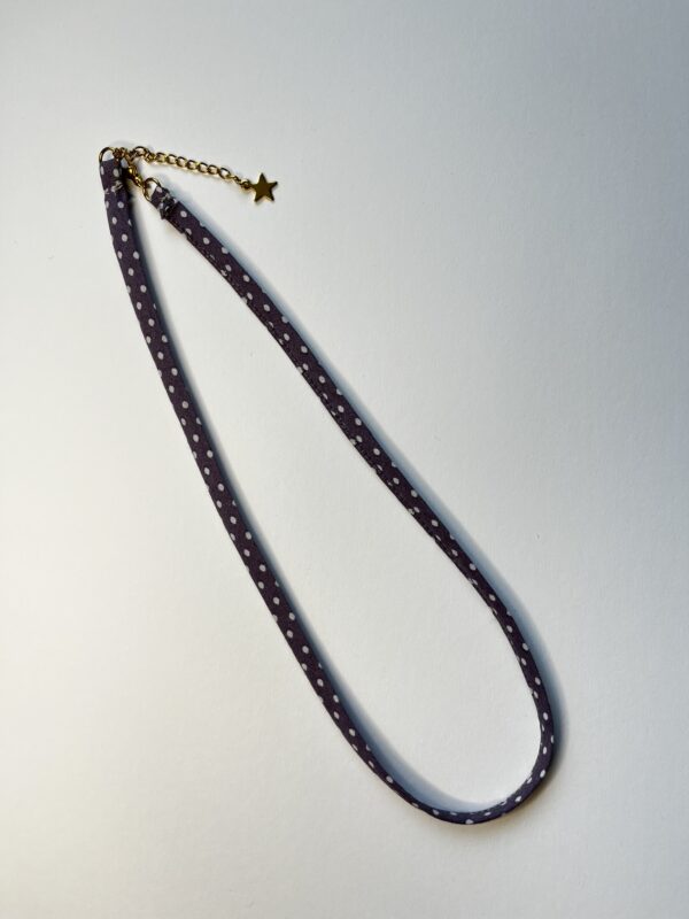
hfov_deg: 53.1
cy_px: 460
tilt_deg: -86.6
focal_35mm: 26
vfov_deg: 67.3
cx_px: 344
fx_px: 690
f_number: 1.6
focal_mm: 5.1
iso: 32
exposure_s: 1/100
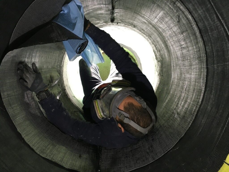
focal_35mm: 29
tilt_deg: -4.4
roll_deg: +2.5
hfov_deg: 61.7
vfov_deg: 48.2
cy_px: 86
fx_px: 192
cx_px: 114
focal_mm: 4.2
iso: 100
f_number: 2.2
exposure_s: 1/33
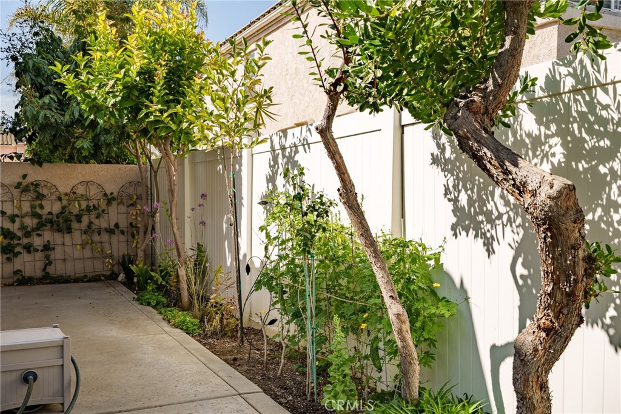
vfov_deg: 37.8
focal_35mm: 35
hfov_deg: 54.4
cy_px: 207
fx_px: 604
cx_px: 310
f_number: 16
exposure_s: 1/800
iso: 200
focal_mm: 35
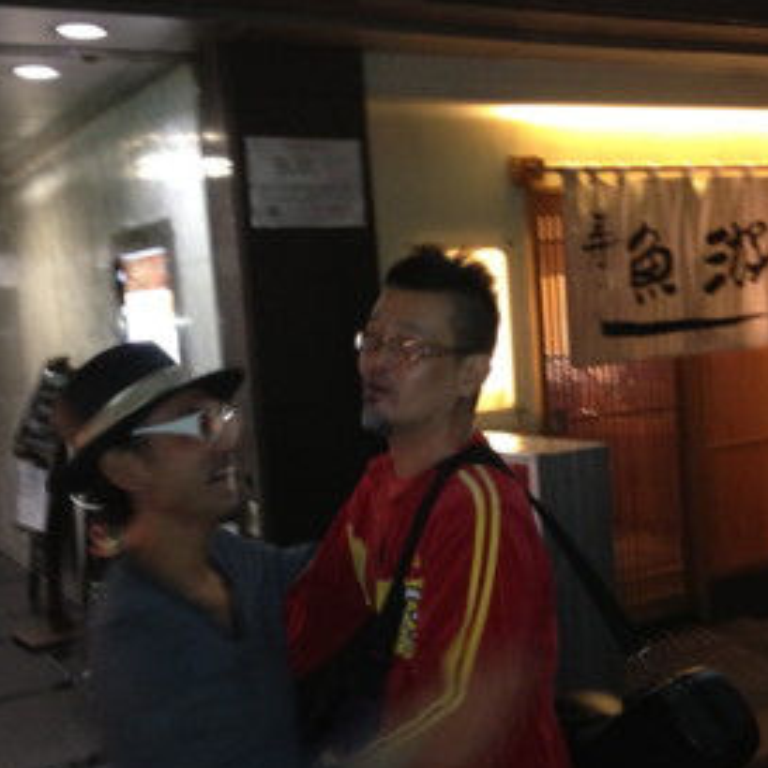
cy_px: 450
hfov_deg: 33.2
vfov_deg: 33.3
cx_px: 492
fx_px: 1280
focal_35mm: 51
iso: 250
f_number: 2.4
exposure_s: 1/16
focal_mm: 4.28
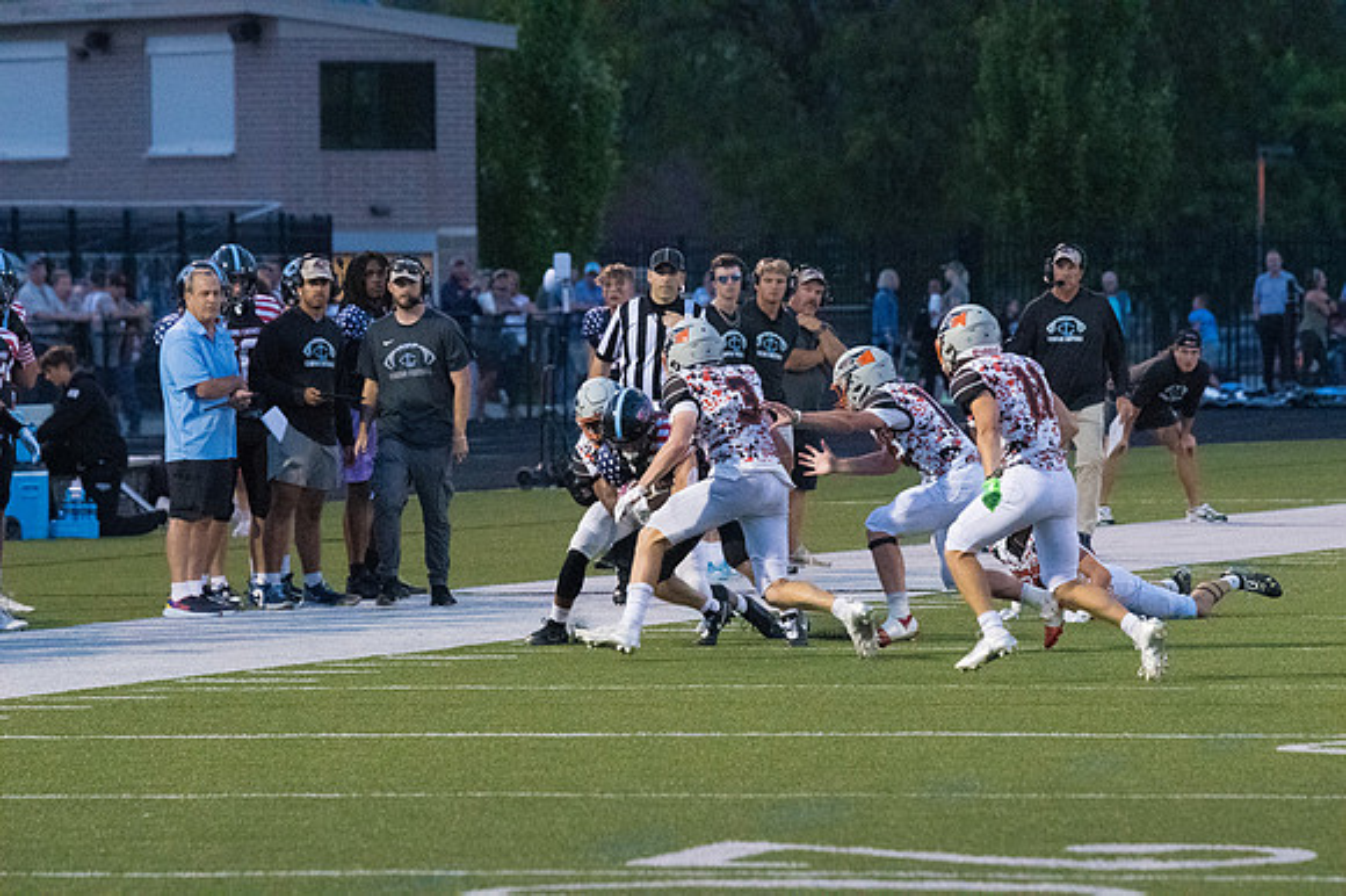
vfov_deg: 4.6
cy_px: 448
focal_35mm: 300
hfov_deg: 6.9
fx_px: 11210
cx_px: 673
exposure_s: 1/1250
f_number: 5
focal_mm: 200
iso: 8000
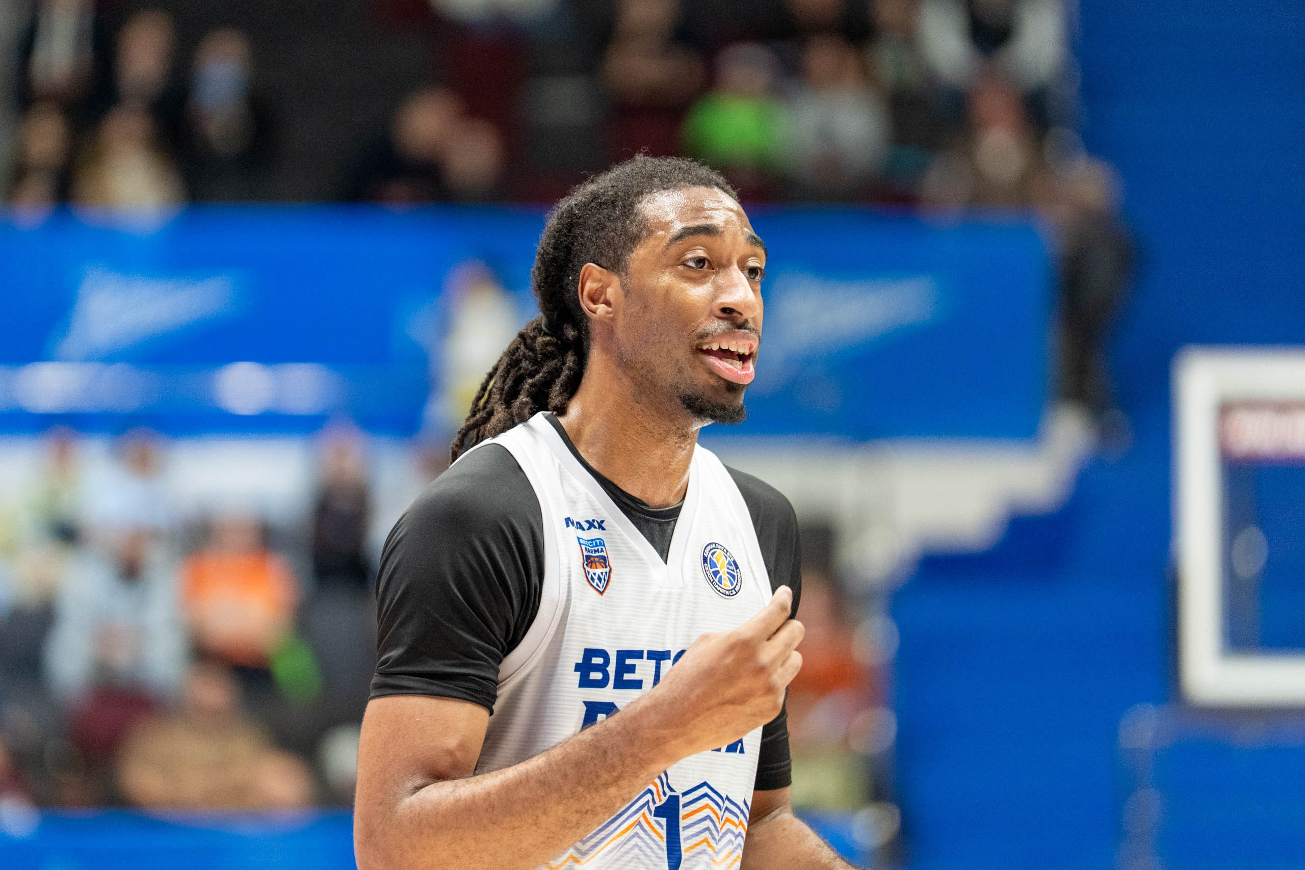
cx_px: 583
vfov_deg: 5.4
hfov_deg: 8.1
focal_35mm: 255
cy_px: 406
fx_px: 9253
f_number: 2.8
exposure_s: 1/1000
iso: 4000
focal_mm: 200
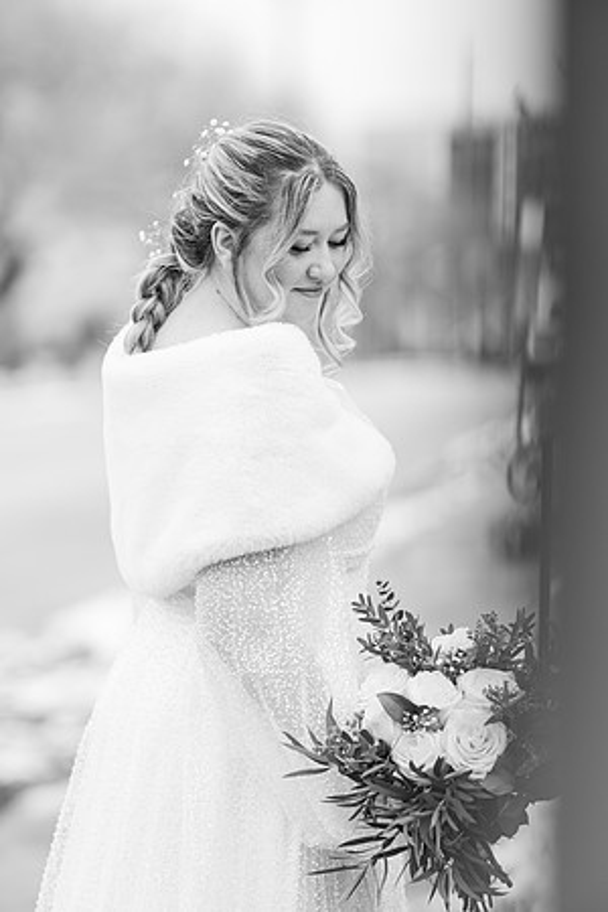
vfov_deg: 15.2
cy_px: 456
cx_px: 304
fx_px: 3420
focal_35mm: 135
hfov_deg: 10.2
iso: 100
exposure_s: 1/800
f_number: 2.2
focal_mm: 135
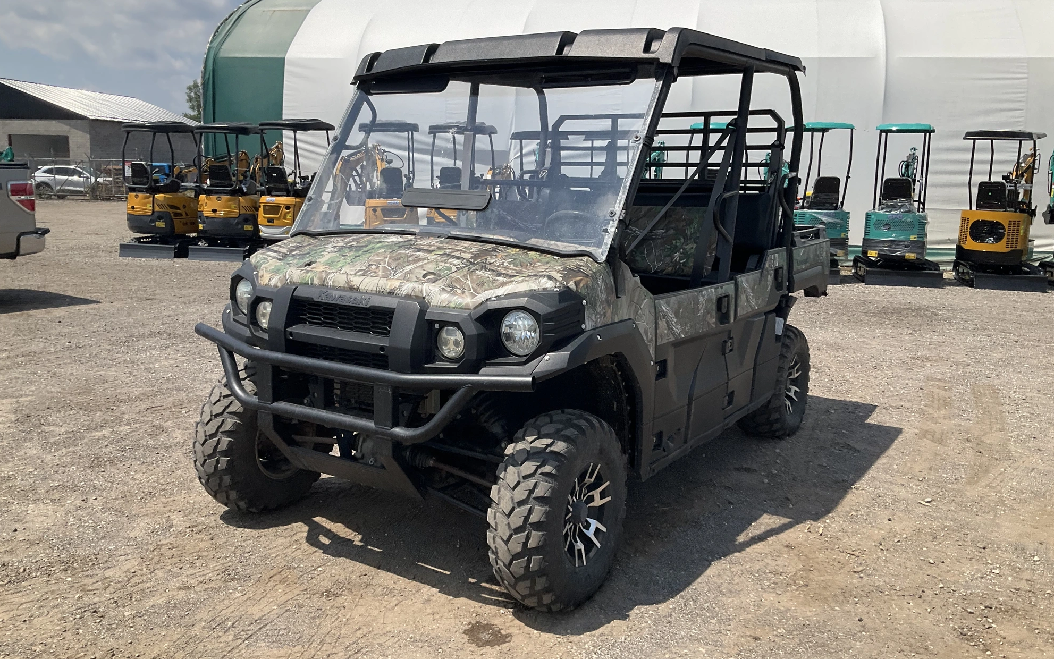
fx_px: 891
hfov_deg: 61.2
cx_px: 524
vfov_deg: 40.6
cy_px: 320
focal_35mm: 31
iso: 25
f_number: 1.8
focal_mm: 3
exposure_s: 1/2141
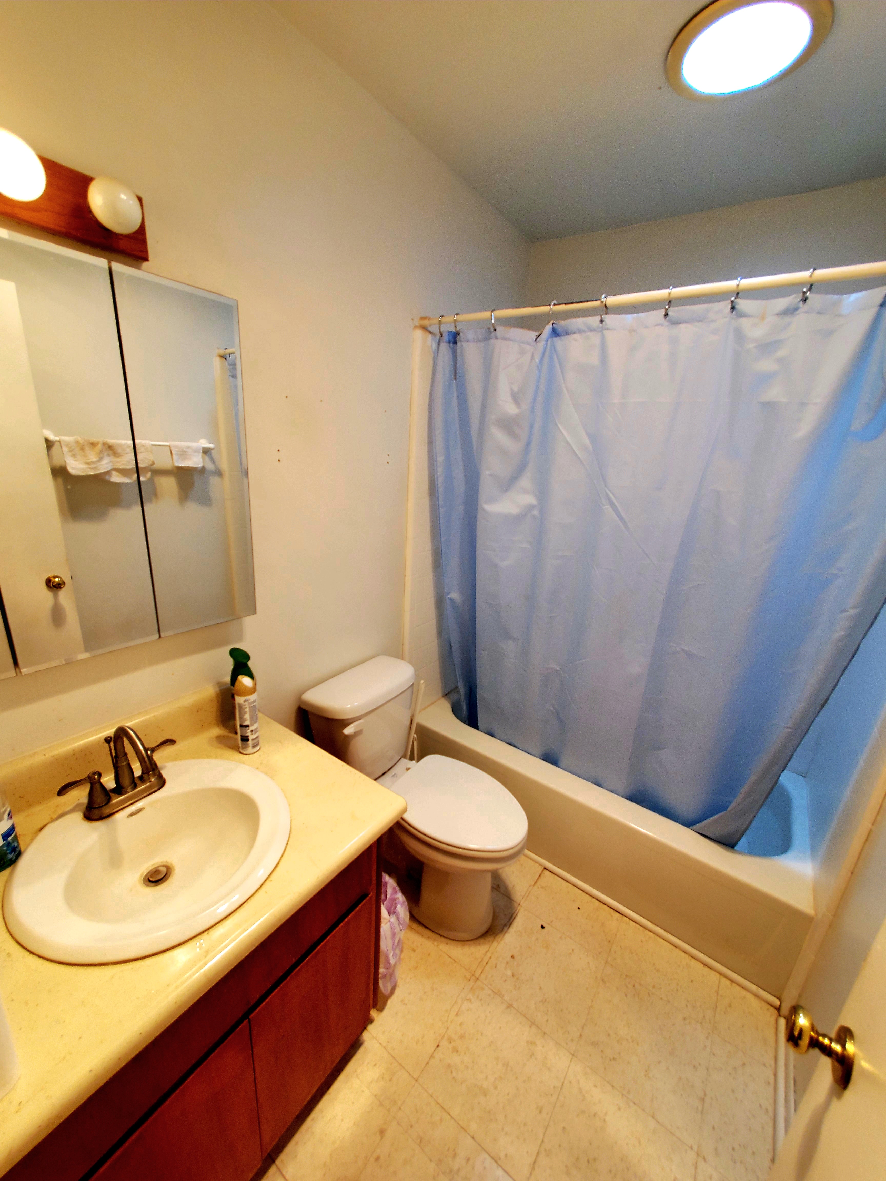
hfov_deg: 89.9
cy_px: 590
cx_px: 443
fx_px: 444
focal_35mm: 13
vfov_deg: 106.2
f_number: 2.2
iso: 64
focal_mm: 1.8
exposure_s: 1/60.2
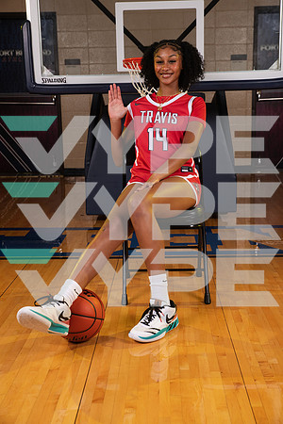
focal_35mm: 52
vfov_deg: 38.2
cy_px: 212
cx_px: 142
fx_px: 613
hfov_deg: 26.0
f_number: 7.1
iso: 320
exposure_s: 1/320
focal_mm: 52
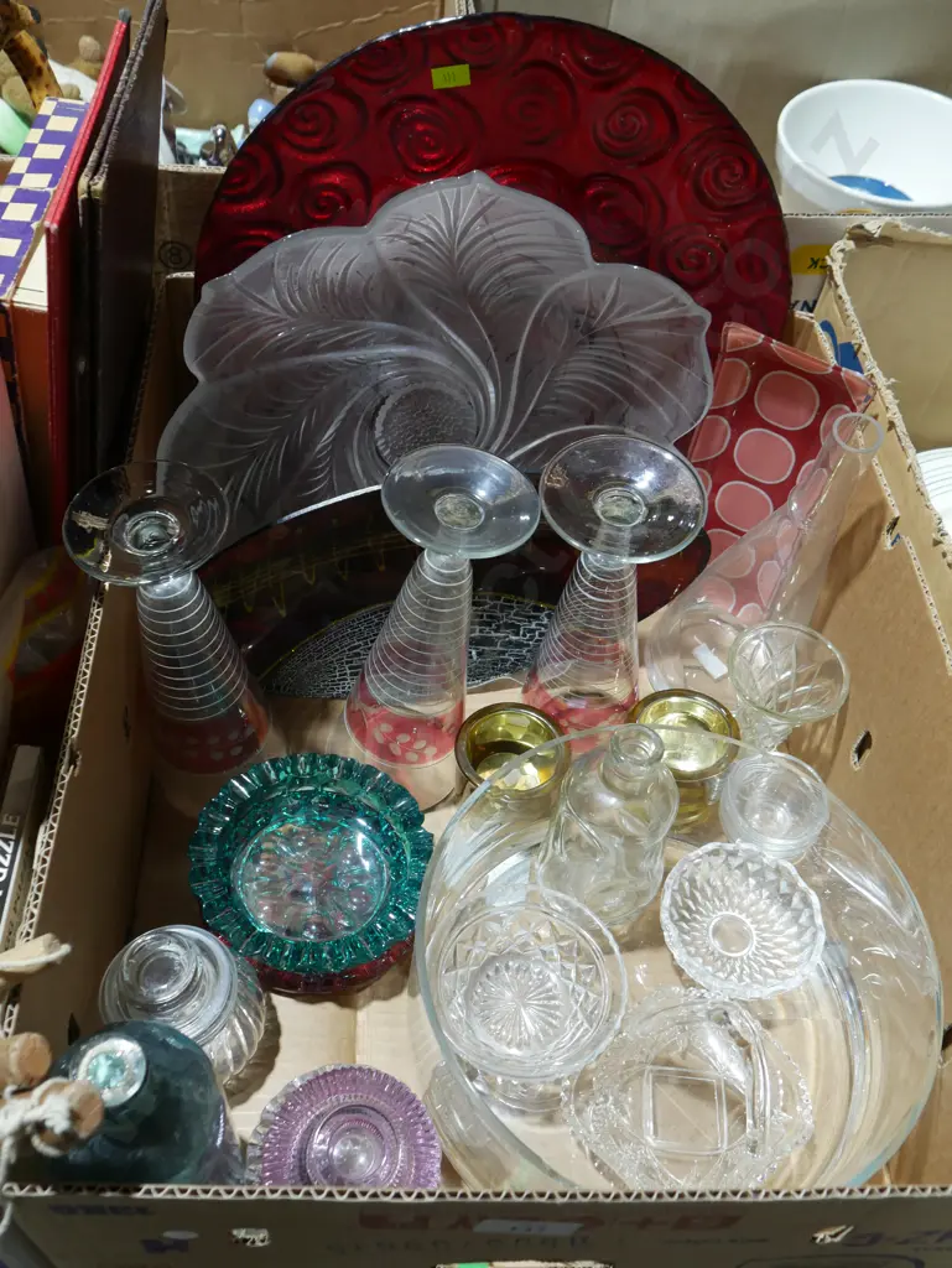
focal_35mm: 34
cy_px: 634
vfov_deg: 53.9
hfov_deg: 41.8
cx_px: 476
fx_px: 1246
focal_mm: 17
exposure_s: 1/60
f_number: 5
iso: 640
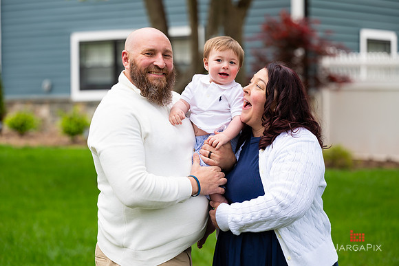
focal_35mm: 121
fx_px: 1341
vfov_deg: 11.3
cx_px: 199
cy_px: 126
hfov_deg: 16.9
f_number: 3.2
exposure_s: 1/1000
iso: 200
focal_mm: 110
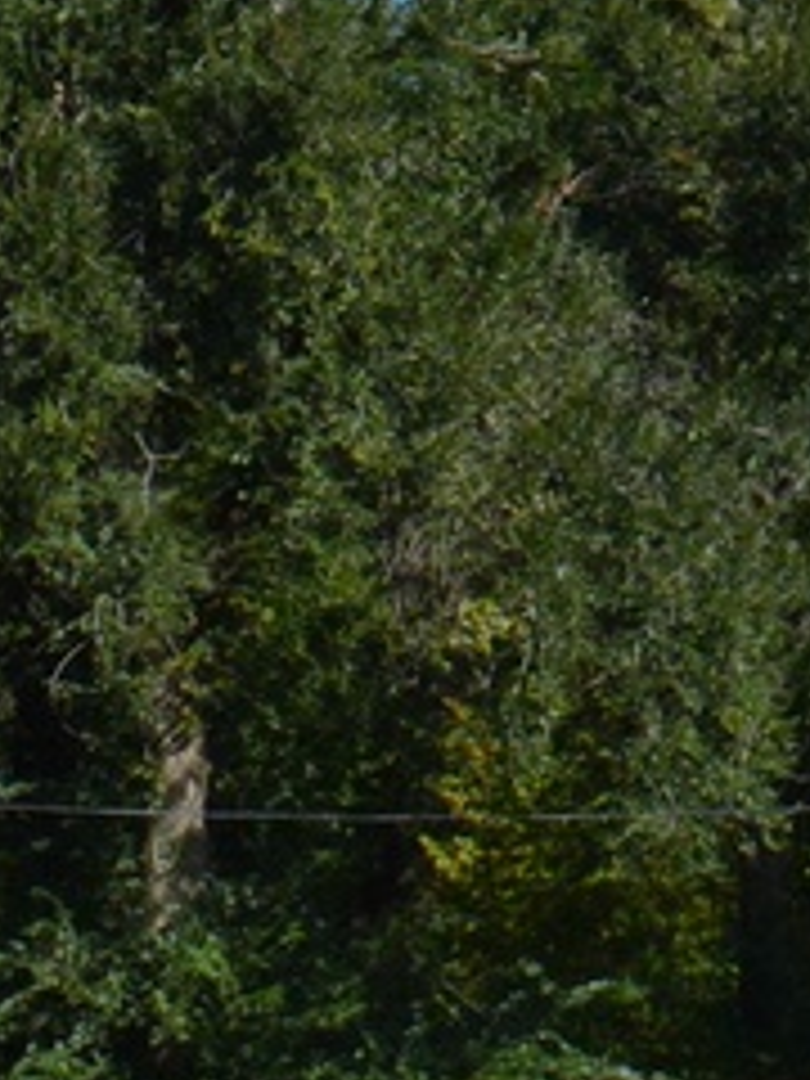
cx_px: 670
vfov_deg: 8.1
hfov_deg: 6.3
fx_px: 7301
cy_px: 2108
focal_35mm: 234
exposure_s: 1/2000
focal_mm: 26
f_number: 8
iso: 320
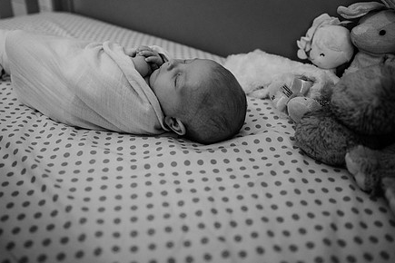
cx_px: 171
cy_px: 97
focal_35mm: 32
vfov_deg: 40.8
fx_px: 351
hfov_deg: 58.5
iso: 640
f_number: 2
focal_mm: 24
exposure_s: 1/320
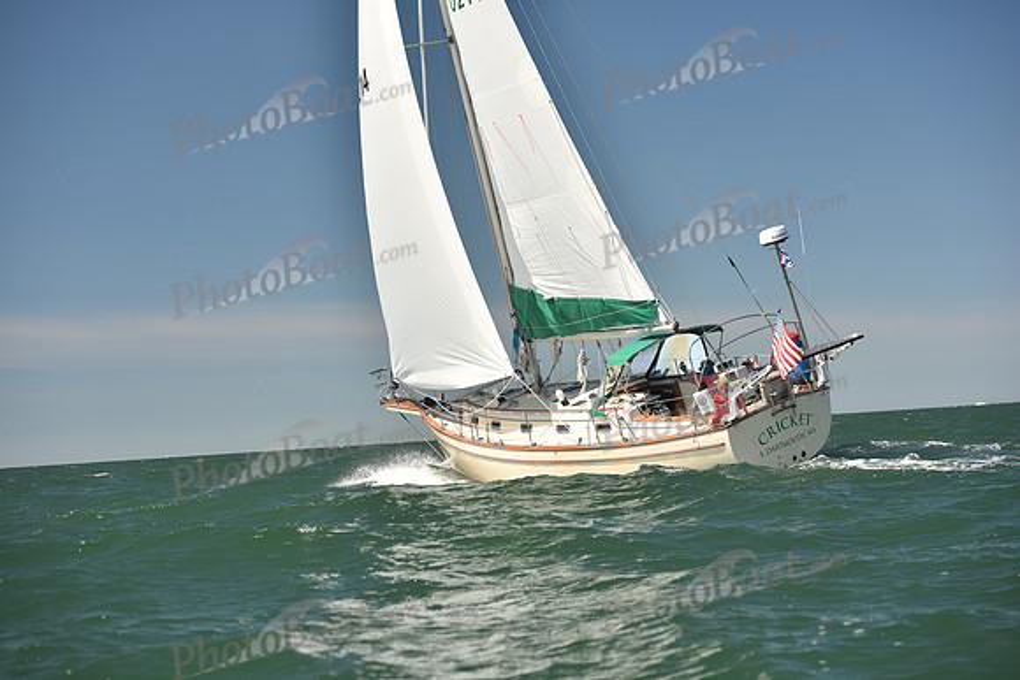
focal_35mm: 70
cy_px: 340
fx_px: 1984
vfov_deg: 19.5
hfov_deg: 28.8
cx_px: 510
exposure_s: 1/800
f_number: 4.5
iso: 250
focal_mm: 70
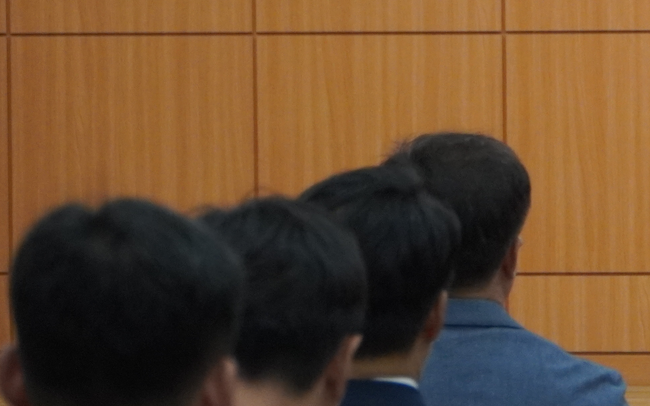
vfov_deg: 3.7
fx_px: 6342
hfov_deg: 5.8
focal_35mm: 358
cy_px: -99
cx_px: 969
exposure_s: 1/160
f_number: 4
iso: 1600
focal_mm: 76
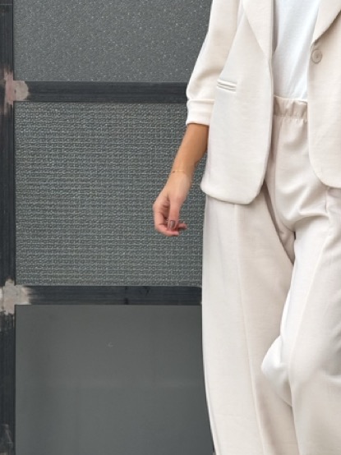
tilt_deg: -4.8
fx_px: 1459
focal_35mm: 111
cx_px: 237
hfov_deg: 13.3
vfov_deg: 17.7
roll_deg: +0.0
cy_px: 197
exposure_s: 1/86
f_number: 1.78
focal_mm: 6.76
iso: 100
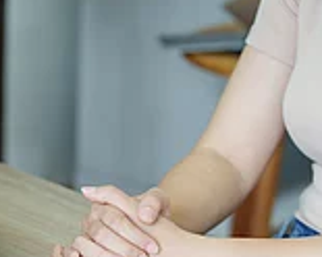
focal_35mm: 145
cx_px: 8
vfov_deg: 10.4
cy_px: 321
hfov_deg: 13.1
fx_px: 1382
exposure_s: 1/80
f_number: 2.8
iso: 400
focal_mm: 50
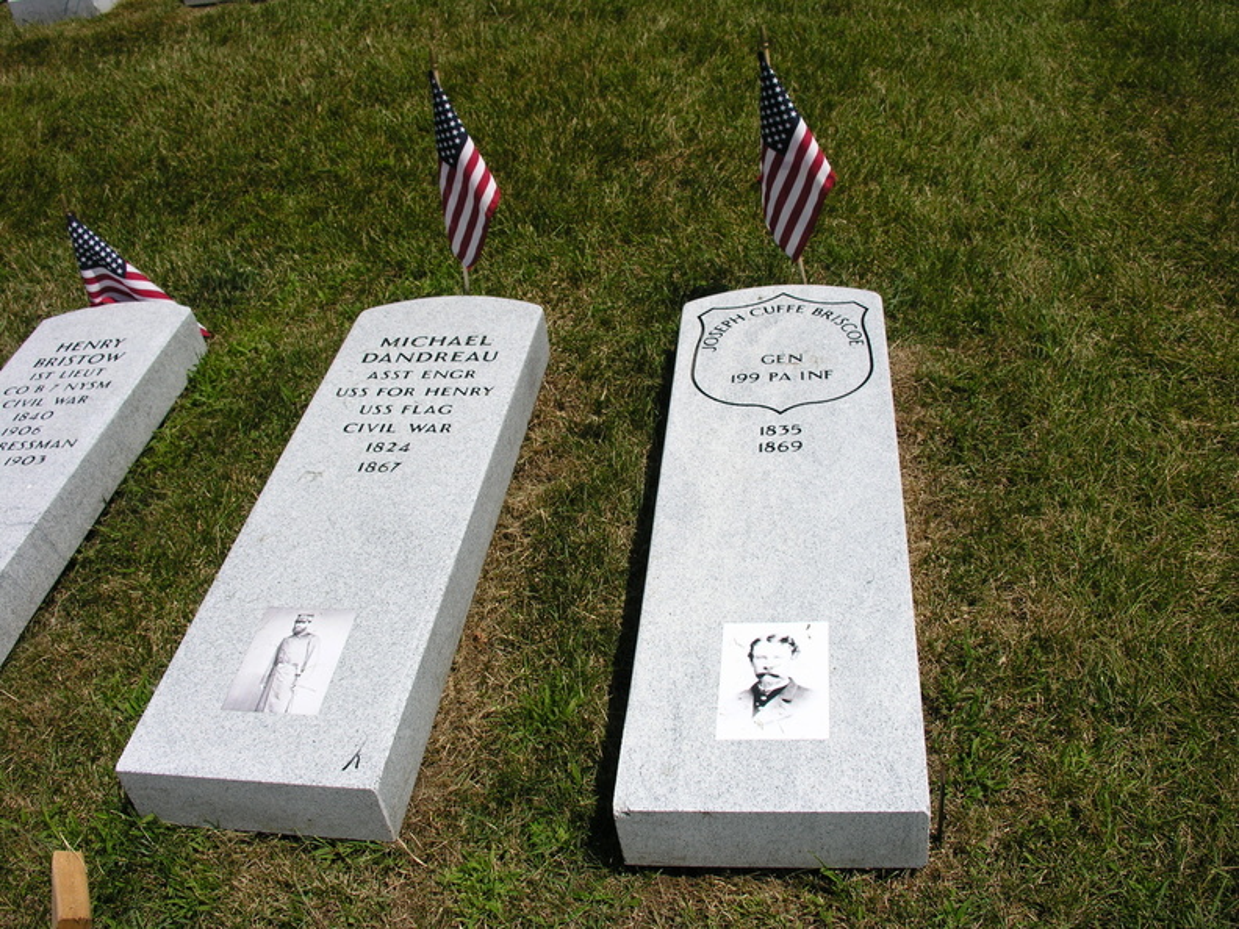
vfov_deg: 40.7
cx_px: 620
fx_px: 1253
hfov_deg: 52.6
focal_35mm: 35
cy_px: 464
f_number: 5.6
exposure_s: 1/511
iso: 50
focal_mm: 8.9
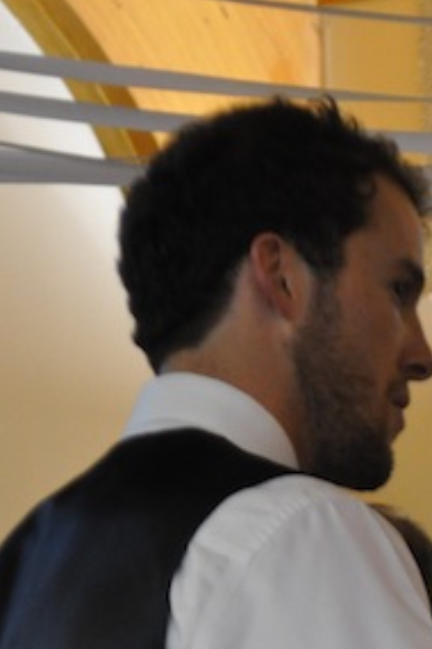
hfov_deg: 5.9
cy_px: 806
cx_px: 408
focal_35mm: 231
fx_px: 4165
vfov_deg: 8.8
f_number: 5.6
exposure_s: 1/40
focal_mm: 55
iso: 1600
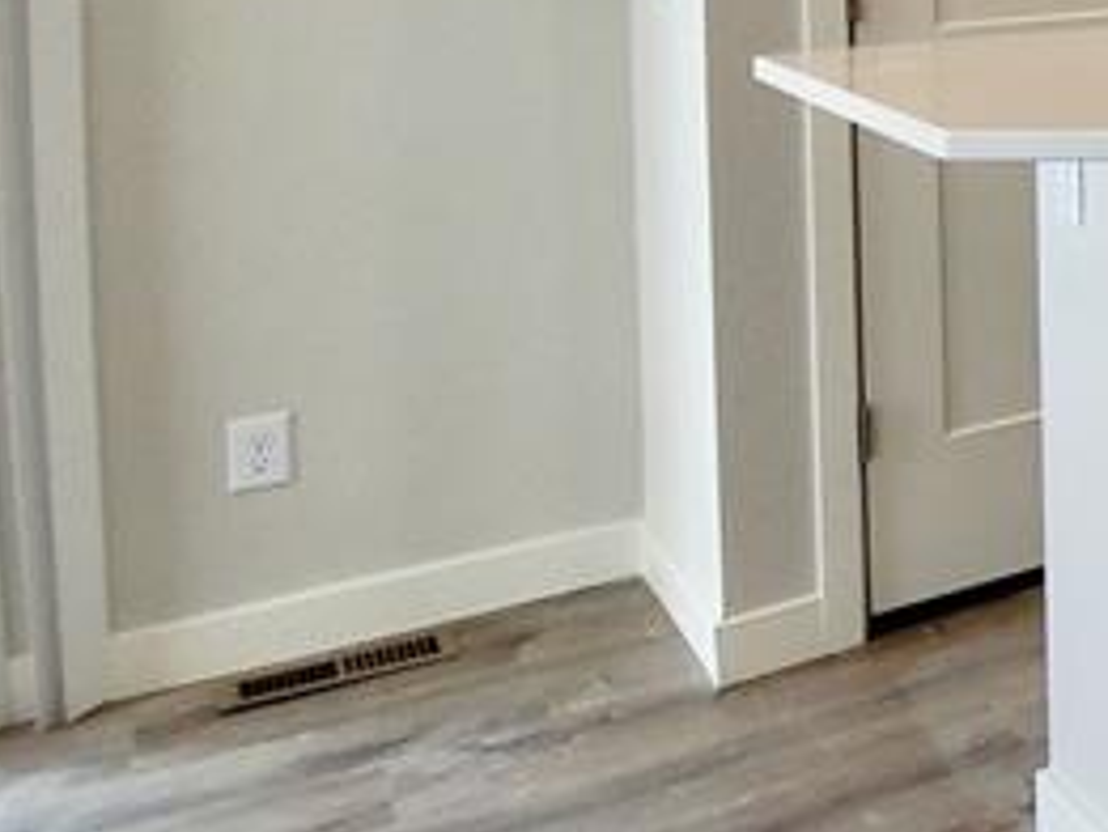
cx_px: 2140
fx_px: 1633
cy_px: -117
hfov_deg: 20.4
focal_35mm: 51
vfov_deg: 26.1
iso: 50
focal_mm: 1.74
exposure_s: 1/40
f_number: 2.2
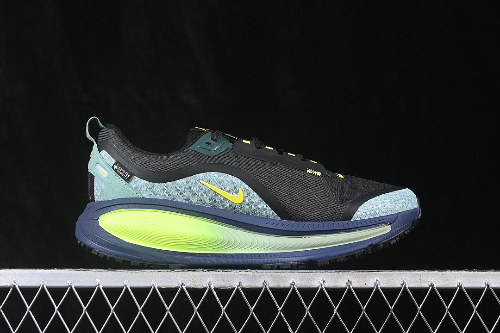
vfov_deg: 18.2
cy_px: 166
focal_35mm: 75
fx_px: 1042
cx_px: 250
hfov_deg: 27.0
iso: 160
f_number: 6.3
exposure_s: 1/60
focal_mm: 50
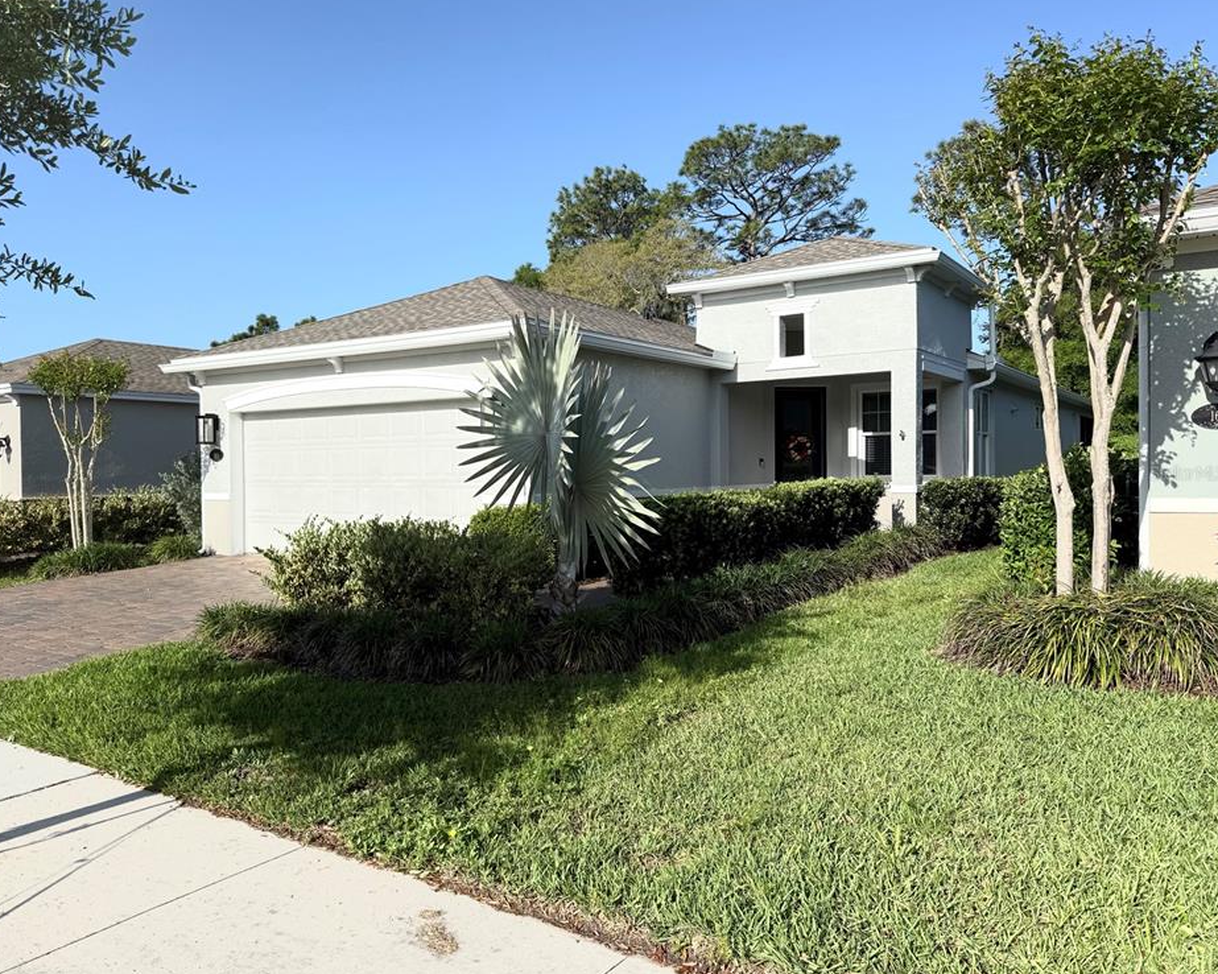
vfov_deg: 54.9
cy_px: 472
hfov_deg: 65.9
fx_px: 937
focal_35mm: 26
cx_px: 554
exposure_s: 1/5319
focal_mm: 6.76
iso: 80
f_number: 1.78
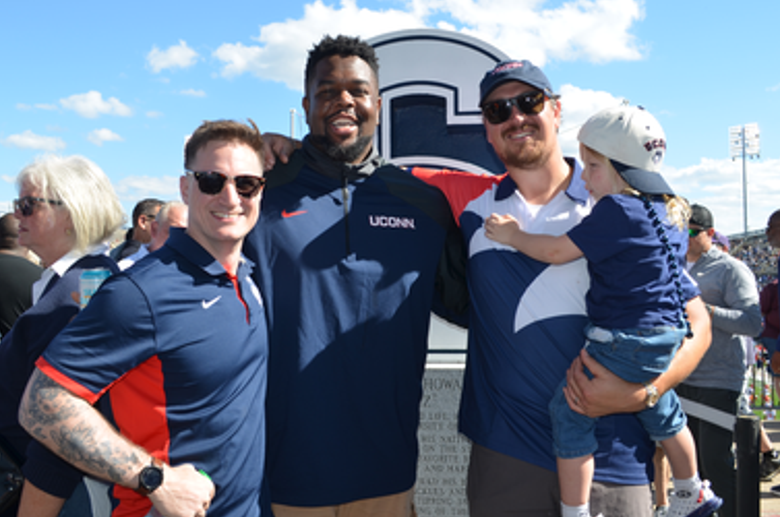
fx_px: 757
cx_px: 385
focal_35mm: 35
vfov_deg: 37.7
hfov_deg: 54.5
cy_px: 255
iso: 100
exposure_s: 1/200
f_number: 6.3
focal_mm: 22
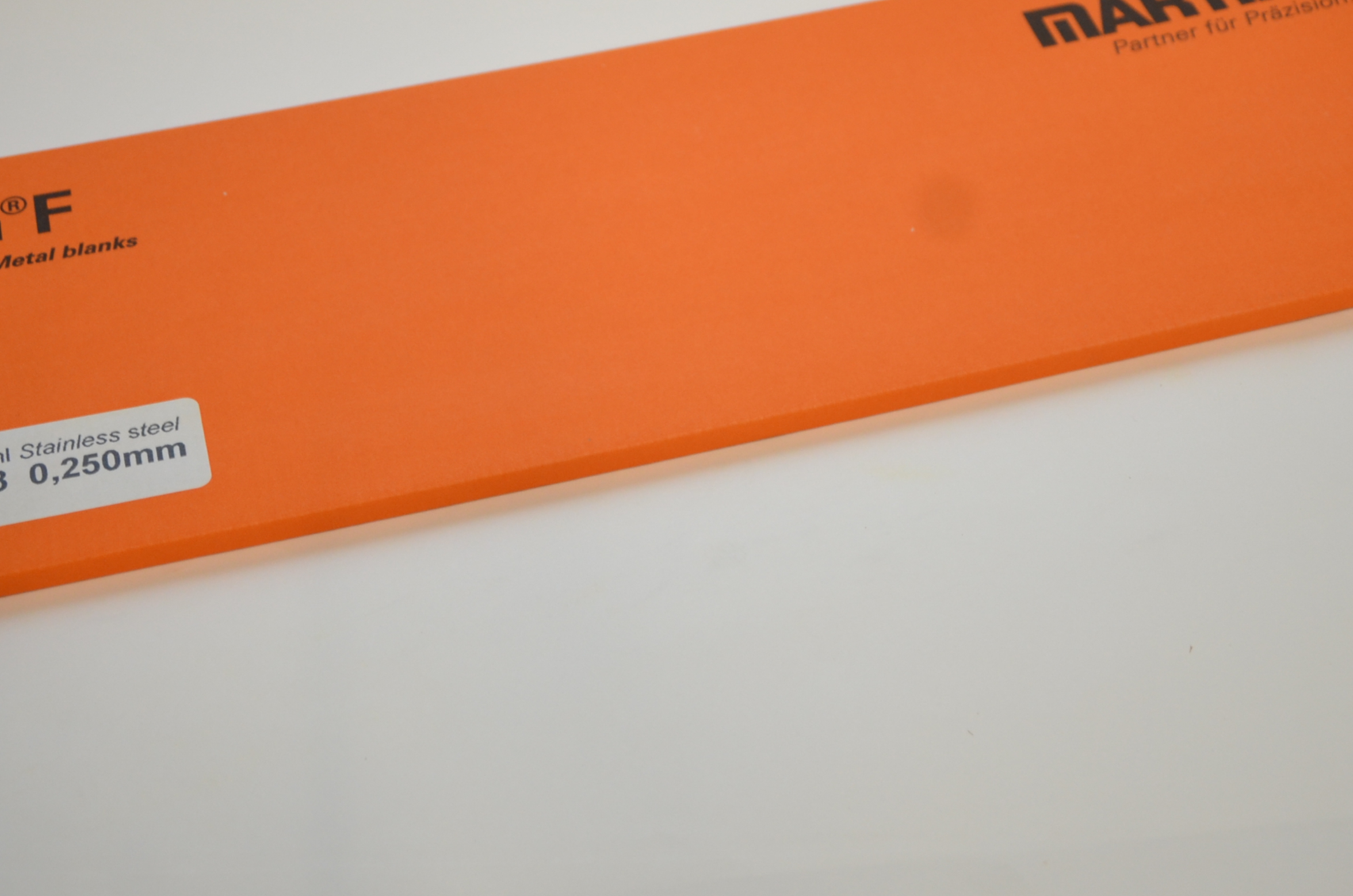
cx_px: 651
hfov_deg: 30.6
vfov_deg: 20.3
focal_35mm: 66
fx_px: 2475
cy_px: 211
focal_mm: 28
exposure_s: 1/60
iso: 500
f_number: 4
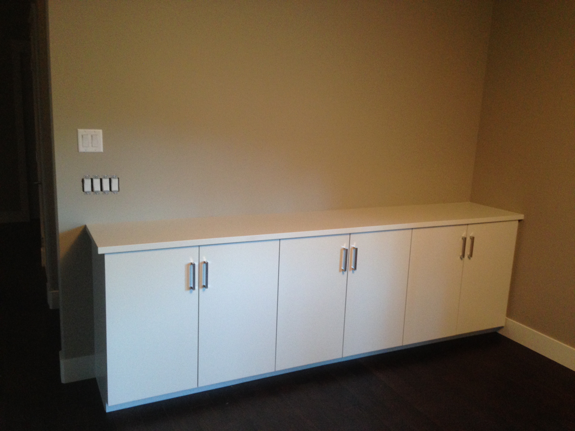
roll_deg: -2.1
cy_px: 216
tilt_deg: -11.2
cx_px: 288
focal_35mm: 33
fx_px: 548
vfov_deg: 42.9
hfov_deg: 55.4
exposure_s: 1/20
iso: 200
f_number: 2.4
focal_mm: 4.12
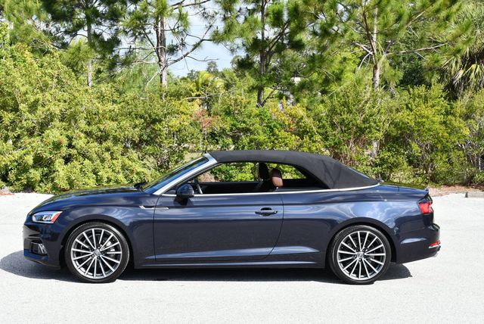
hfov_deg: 33.4
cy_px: 162
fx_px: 807
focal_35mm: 60
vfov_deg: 22.7
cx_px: 242
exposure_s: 1/250
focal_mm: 30
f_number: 8
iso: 200
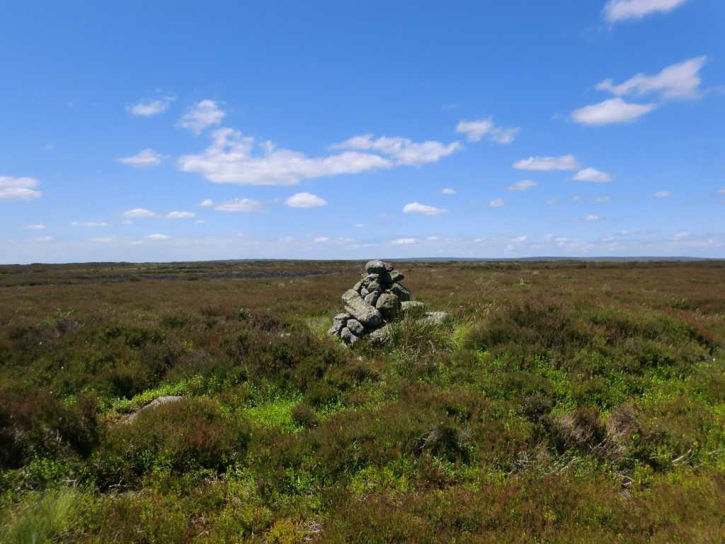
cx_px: 362
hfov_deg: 65.3
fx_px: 565
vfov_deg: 51.4
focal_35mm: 27
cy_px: 272
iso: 50
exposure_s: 1/200
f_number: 8
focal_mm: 4.9
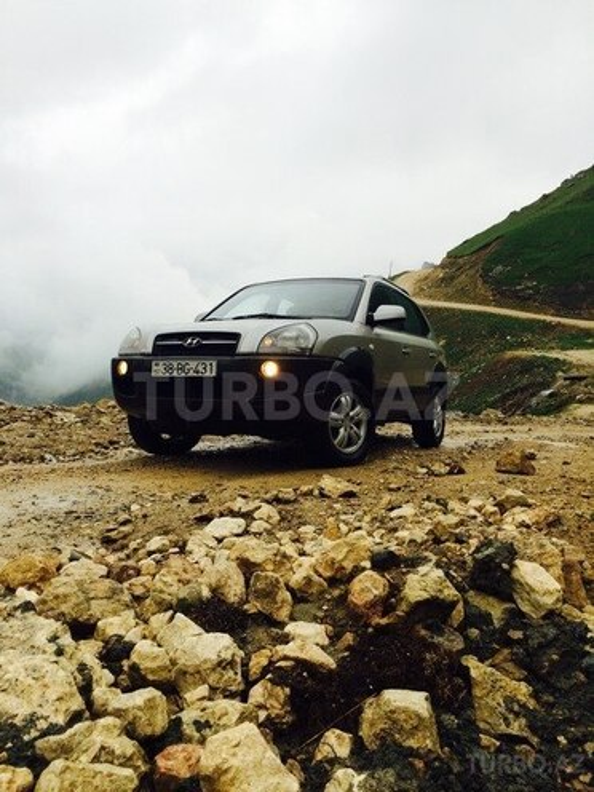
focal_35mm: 29
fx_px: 664
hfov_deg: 48.2
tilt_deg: -9.5
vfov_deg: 61.7
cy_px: 396
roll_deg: +1.9
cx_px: 297
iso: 32
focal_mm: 4.15
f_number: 2.2
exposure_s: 1/233
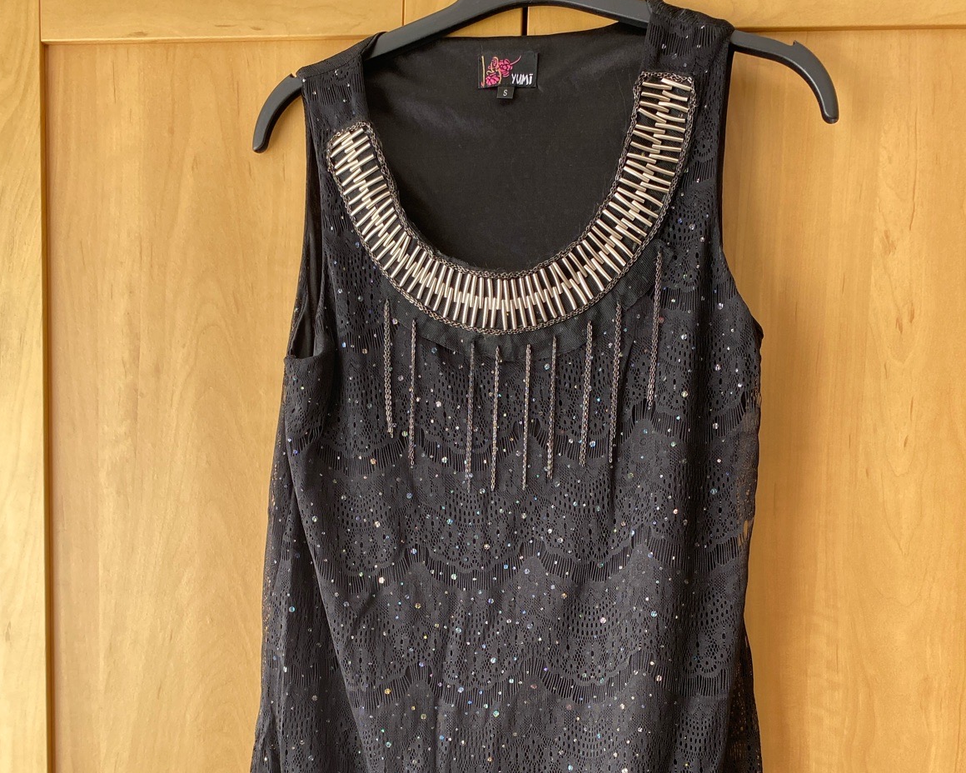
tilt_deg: -5.2
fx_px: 1001
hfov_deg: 51.5
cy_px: 626
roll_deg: -0.6
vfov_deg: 40.4
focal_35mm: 35
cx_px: 480
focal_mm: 4.25
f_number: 1.8
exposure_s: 1/121
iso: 80
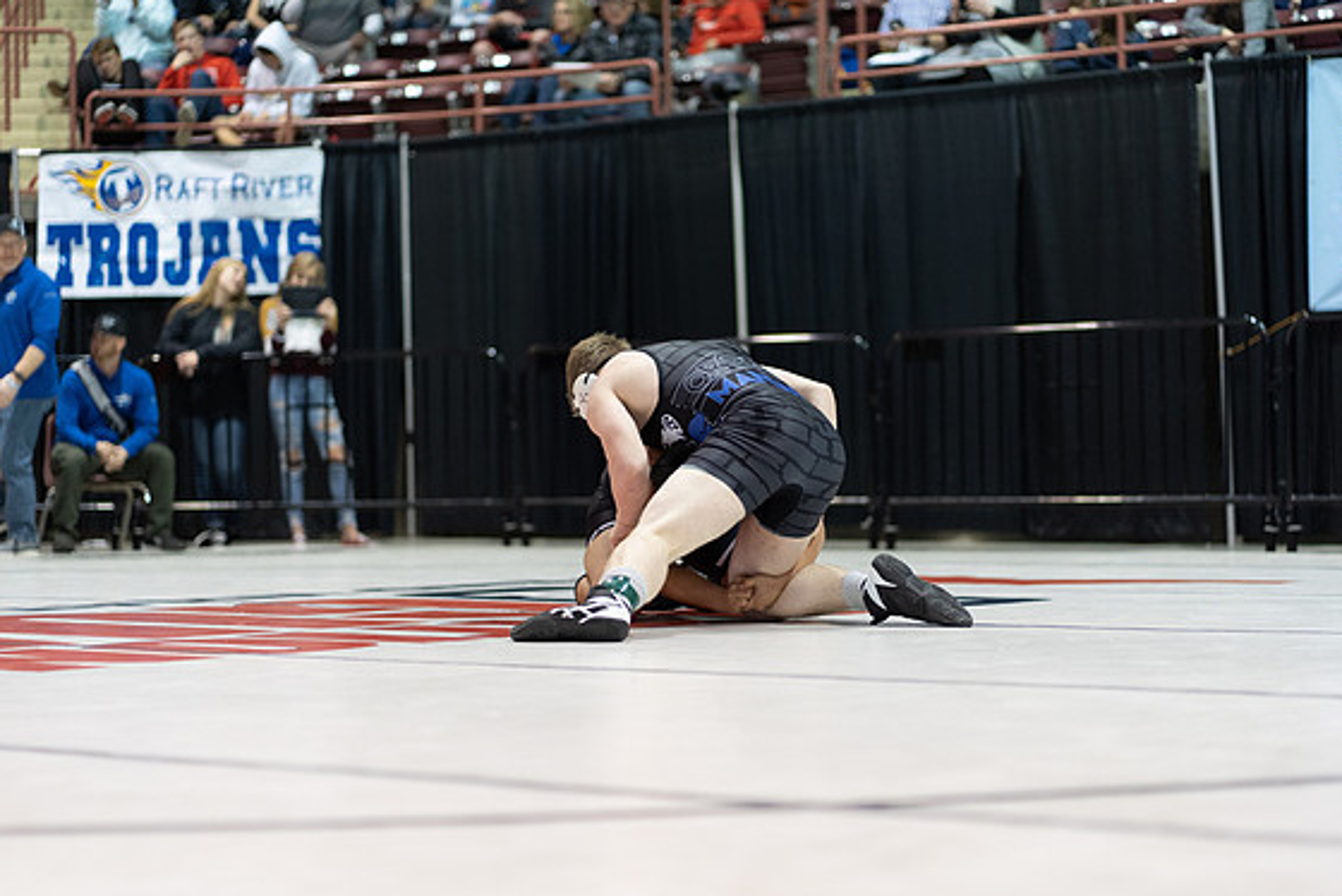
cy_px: 449
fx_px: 3282
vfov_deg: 15.6
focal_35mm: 88
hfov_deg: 23.1
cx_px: 693
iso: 2000
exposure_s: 1/500
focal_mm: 85
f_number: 1.8
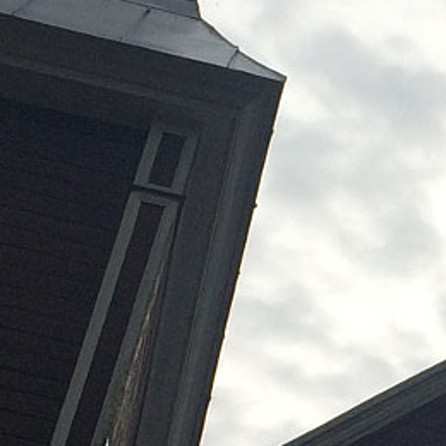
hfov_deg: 10.9
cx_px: 496
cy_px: 353
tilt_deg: +42.6
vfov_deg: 11.0
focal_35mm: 158
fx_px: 2303
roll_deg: -8.6
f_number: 2.2
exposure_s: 1/5128
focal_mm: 4.15
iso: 32
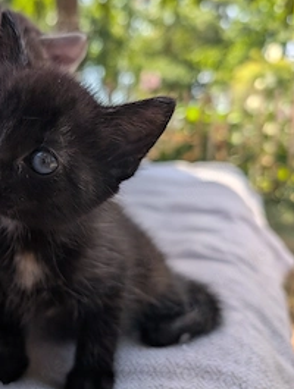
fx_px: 406
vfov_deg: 51.2
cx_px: 75
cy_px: 188
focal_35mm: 36
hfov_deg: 38.8
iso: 14
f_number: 1.68
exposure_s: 1/579
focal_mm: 6.9
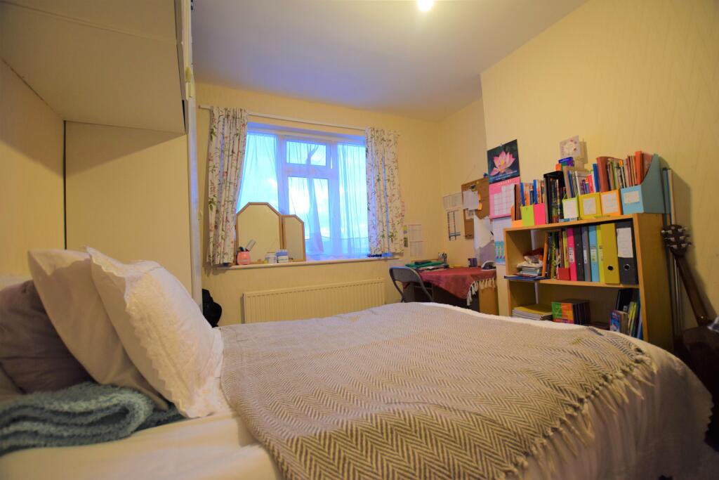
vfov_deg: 77.3
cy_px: 240
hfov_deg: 100.4
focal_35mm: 15
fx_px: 300
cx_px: 360
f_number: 3.5
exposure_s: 1/60
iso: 900
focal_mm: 10
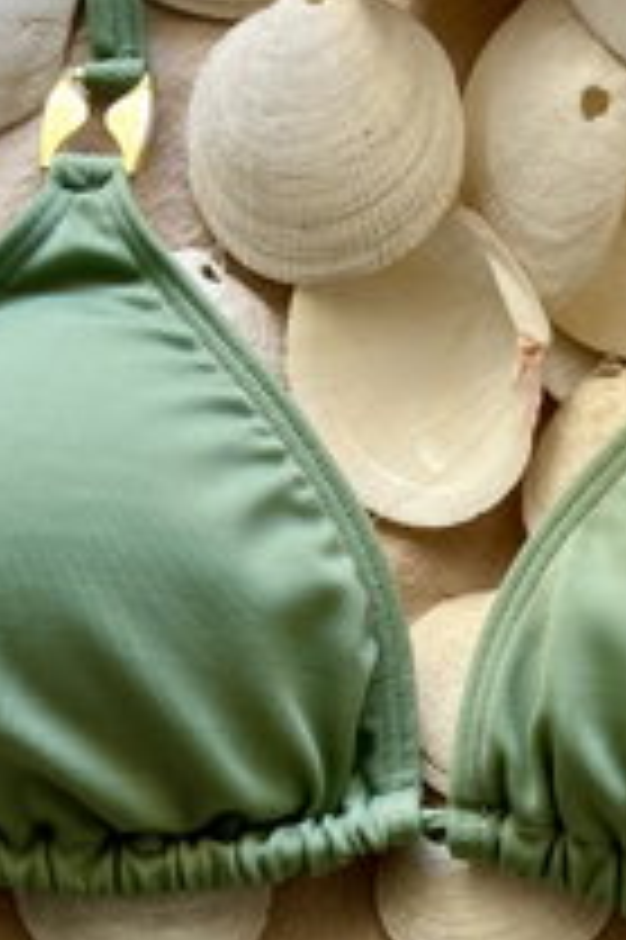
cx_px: 446
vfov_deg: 27.4
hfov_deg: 19.6
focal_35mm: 69
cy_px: 960
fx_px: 1803
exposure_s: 1/122
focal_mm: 5.1
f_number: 1.6
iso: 100
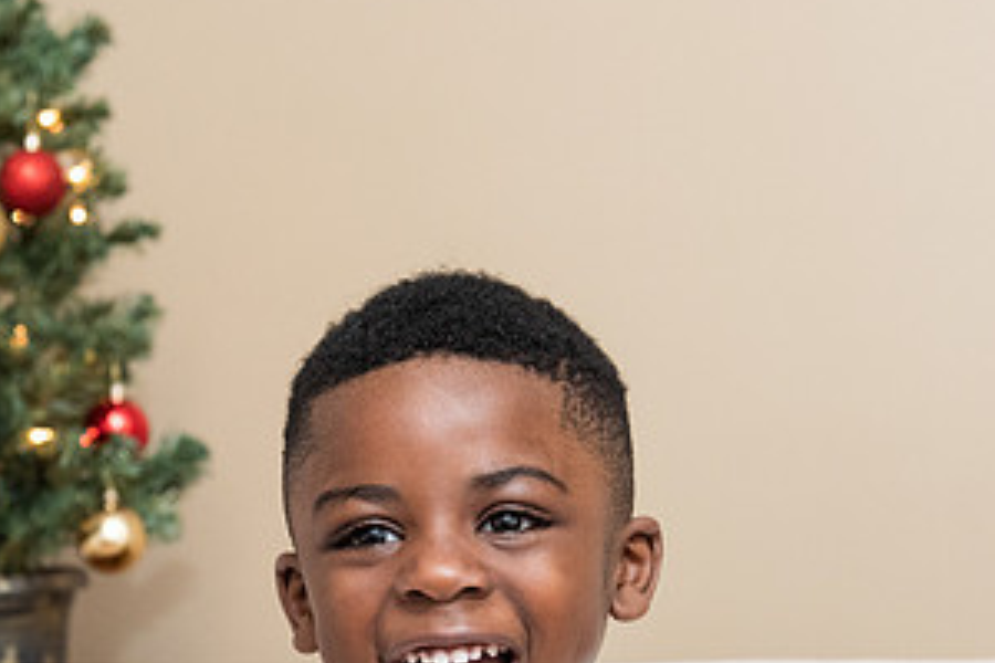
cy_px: 565
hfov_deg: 23.9
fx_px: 2349
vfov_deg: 15.9
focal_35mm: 85
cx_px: 398
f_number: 4
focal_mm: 44
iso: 1600
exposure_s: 1/200
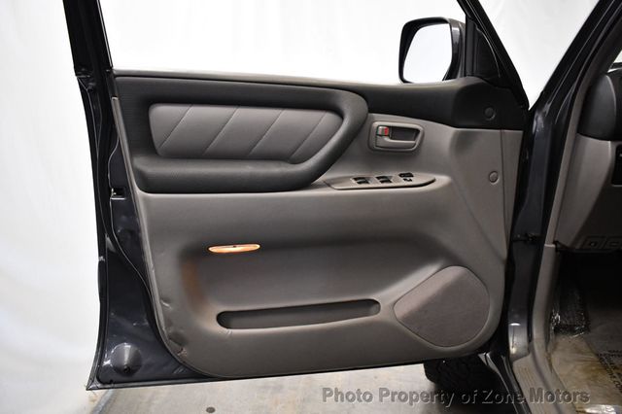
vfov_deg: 43.6
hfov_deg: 62.0
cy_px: 207
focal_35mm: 30
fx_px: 518
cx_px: 311
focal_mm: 20
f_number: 3.8
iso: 2200
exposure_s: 1/125
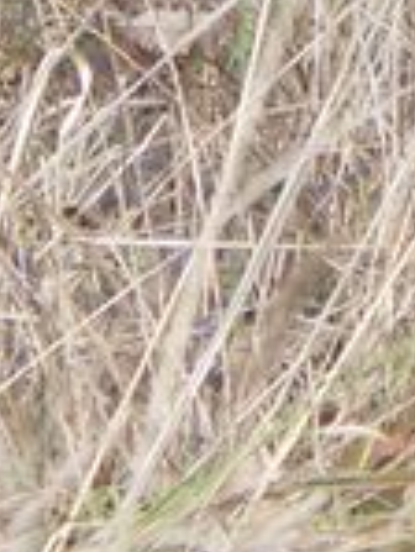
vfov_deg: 0.8
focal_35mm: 2484
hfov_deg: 0.6
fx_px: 39650
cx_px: 1023
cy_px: -919
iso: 160
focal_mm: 61.7
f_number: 4.5
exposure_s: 1/80
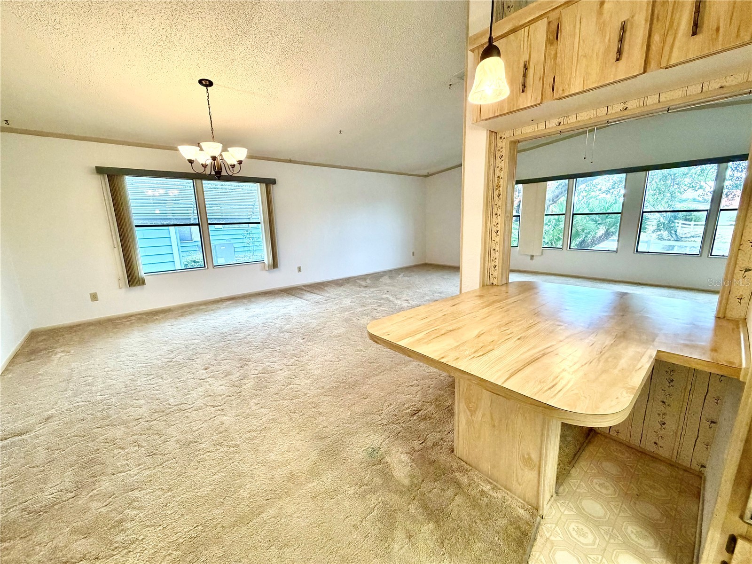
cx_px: 376
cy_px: 282
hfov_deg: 102.1
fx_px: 304
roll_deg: +1.9
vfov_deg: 85.7
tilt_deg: -11.6
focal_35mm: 14
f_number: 2.2
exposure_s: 1/120
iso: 250
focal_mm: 2.22
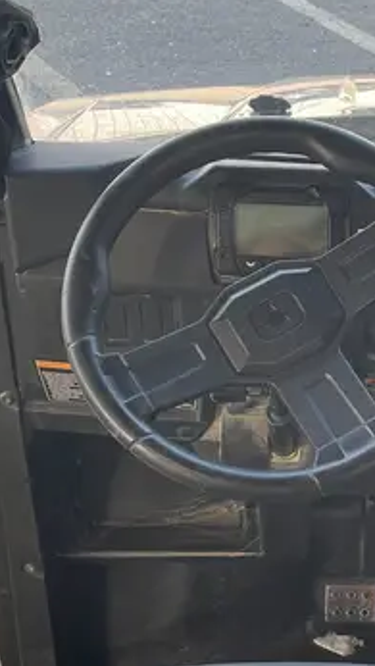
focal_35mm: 60
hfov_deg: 19.1
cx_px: 435
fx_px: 1059
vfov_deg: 34.2
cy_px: 496
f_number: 1.6
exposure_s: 1/125
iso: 32
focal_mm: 4.2
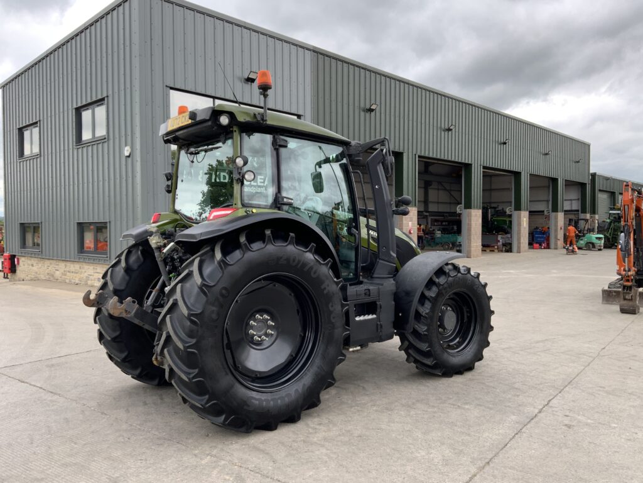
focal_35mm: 29
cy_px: 242
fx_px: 539
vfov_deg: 48.2
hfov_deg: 61.7
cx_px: 322
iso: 16
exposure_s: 1/203
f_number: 1.8
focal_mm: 3
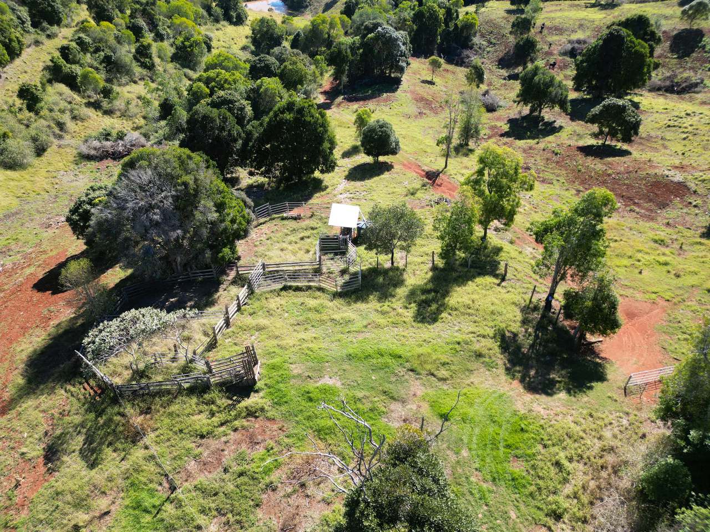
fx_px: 492
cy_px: 266
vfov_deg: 56.8
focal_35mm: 24
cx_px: 355
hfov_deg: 71.6
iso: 100
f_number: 1.7
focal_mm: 6.72
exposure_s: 1/800
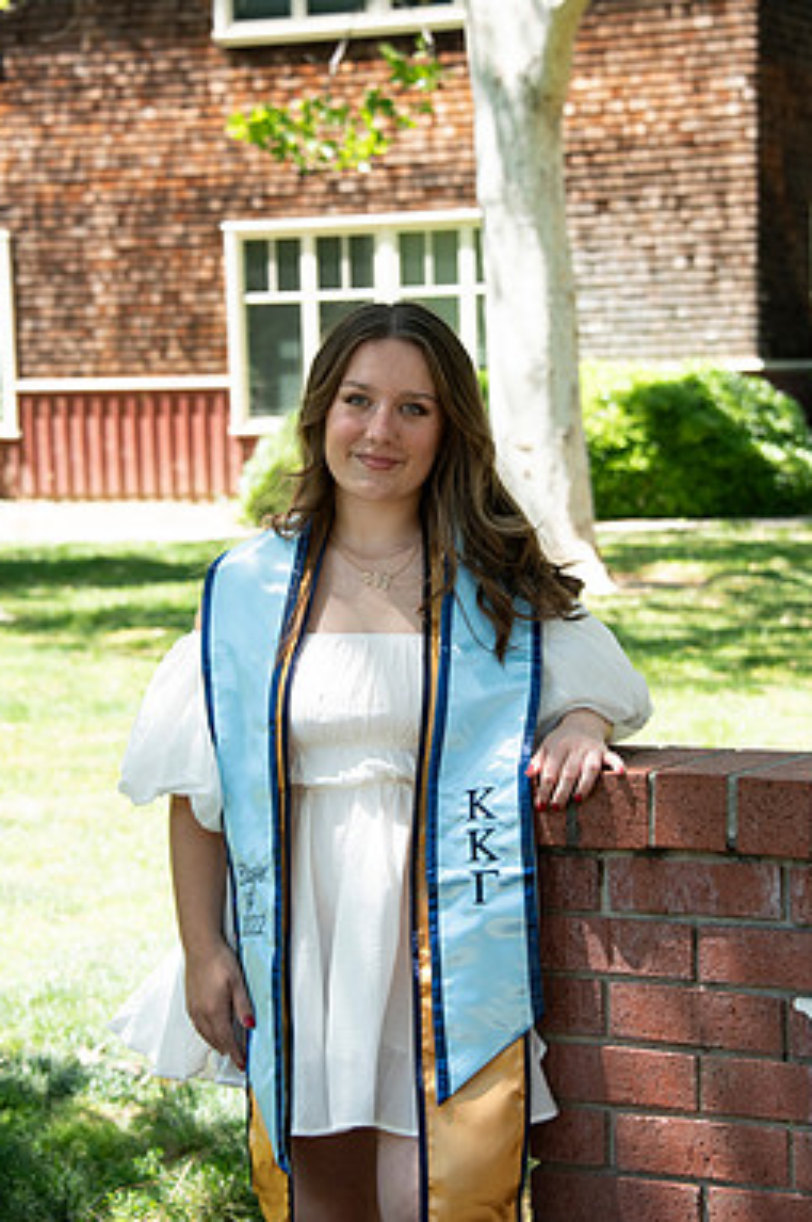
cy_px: 592
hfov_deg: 14.8
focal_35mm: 92
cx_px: 457
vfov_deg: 22.2
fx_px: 3118
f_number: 5.6
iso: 640
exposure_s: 1/400
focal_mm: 78
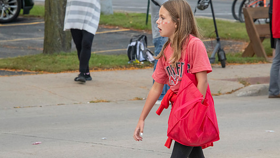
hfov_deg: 10.0
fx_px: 1604
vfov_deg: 5.6
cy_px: 72
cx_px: 144
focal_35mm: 216
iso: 3200
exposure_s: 1/320
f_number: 11
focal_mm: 190
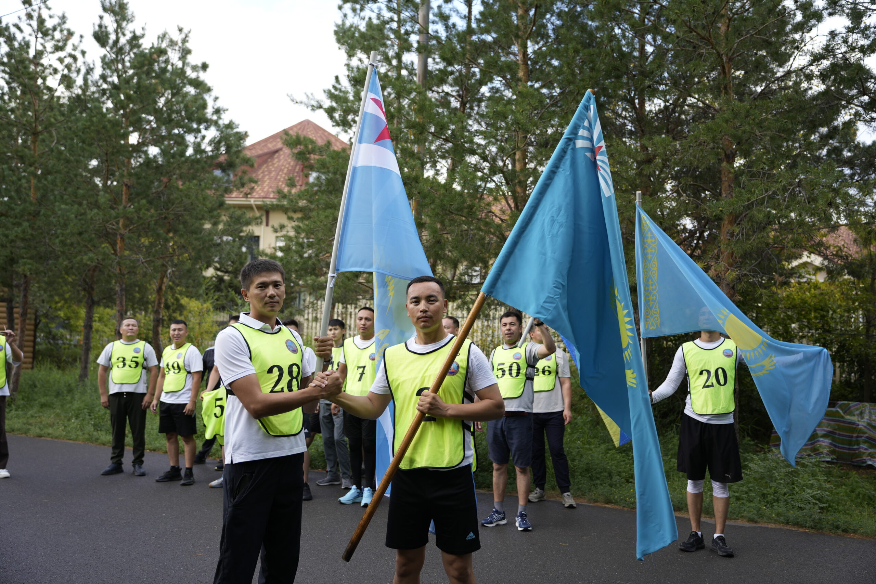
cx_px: 438
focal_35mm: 33
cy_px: 292
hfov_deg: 57.2
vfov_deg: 40.0
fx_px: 803
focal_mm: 33
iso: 100
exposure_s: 1/200
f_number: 2.8
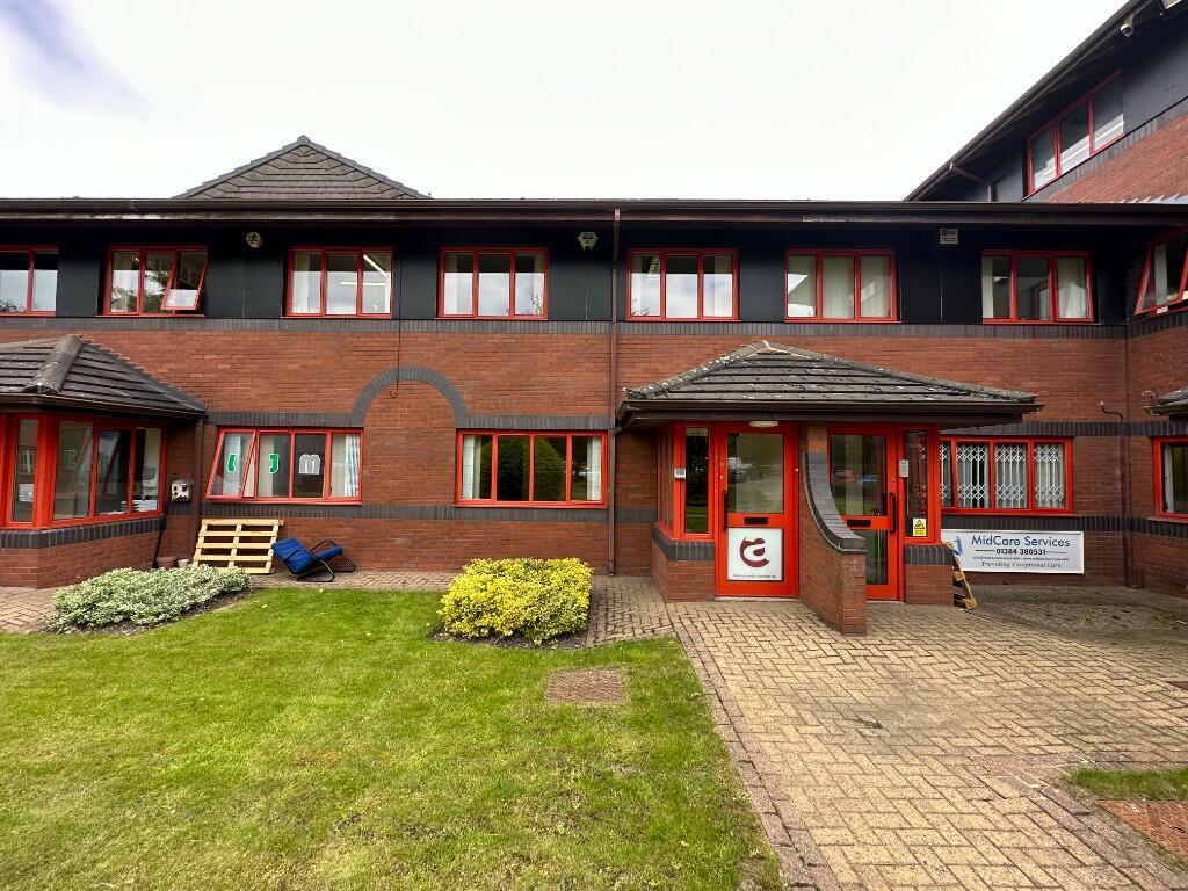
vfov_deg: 85.7
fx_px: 480
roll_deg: -1.0
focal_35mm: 14
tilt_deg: +2.2
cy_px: 446
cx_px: 594
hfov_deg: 102.1
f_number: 2.2
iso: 40
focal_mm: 2.22
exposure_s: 1/396
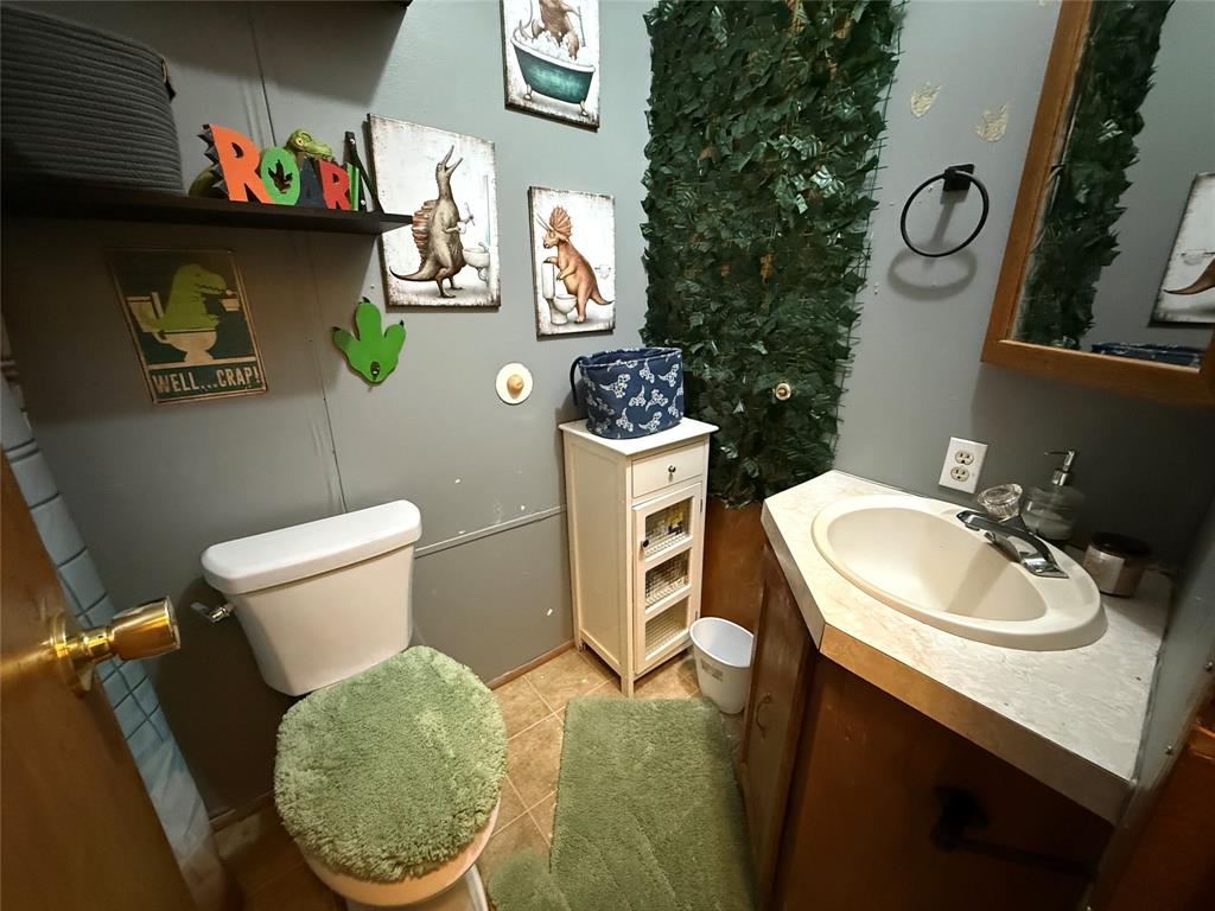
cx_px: 608
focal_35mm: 14
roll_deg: -0.4
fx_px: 491
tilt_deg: -18.3
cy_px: 456
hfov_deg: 102.1
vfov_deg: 85.7
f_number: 2.2
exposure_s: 1/40
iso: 1000
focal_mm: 2.22
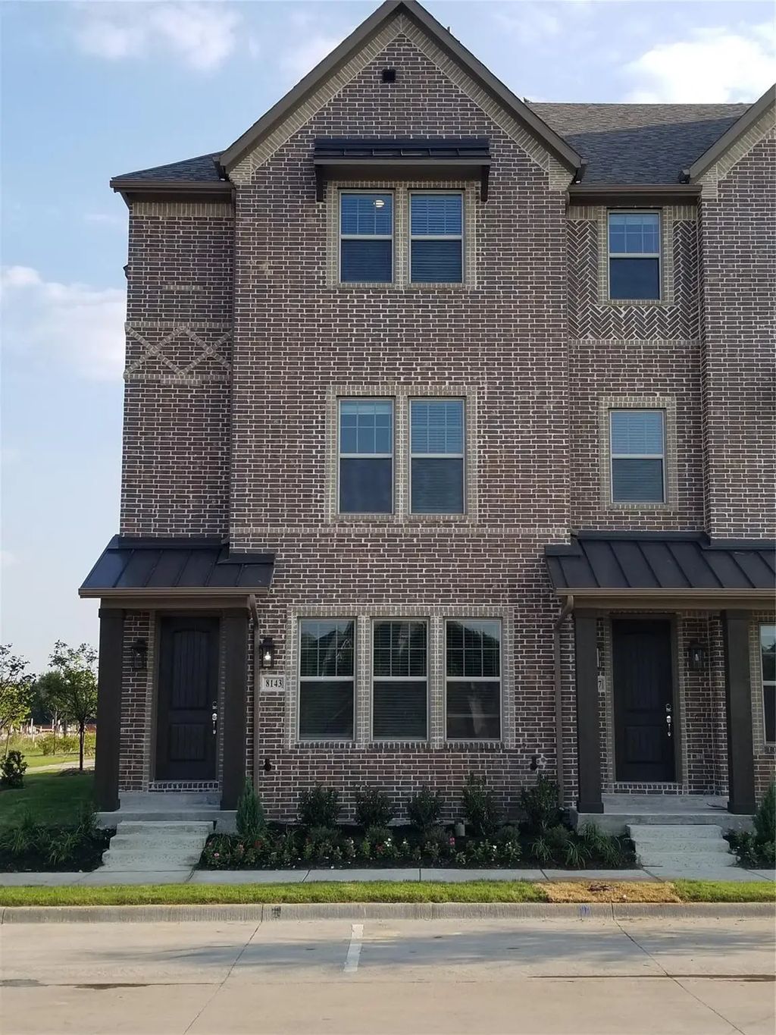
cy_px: 518
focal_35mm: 26
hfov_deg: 53.1
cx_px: 388
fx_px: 777
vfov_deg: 67.3
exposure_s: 1/1181
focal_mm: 4.25
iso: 50
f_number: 1.7
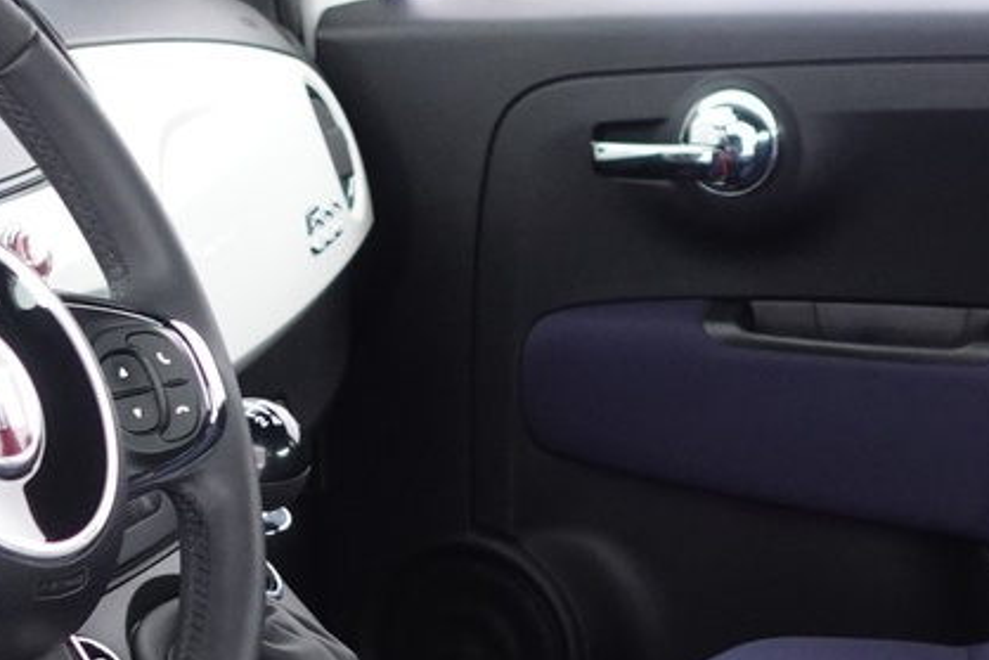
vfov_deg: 14.4
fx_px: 2556
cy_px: 714
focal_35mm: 93
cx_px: 575
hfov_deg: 21.9
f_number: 1.8
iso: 800
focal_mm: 9.4
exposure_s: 1/20
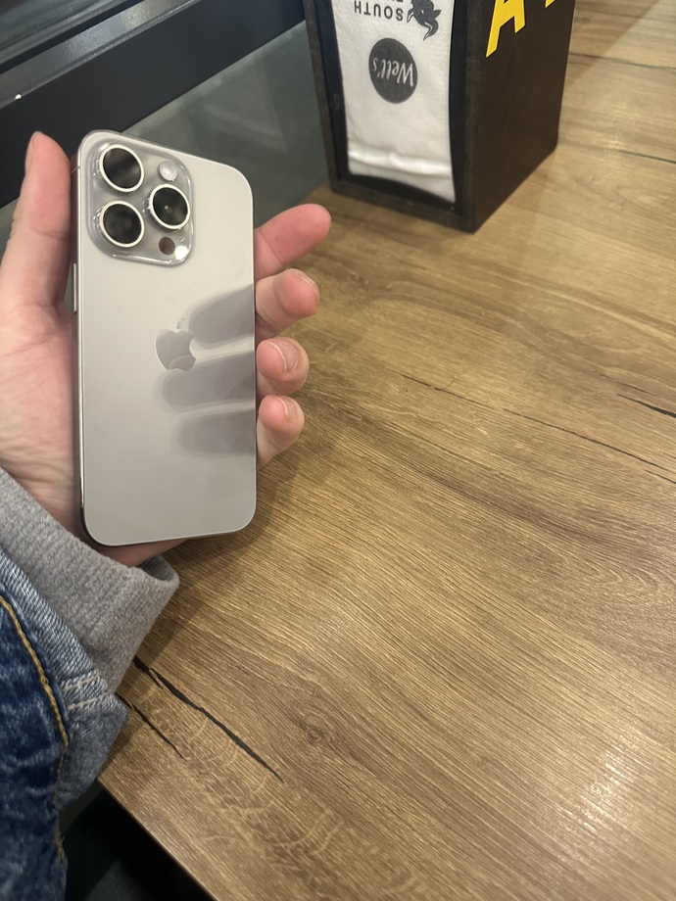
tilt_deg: -51.4
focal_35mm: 24
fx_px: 625
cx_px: 338
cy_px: 450
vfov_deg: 71.6
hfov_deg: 56.8
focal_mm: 6.86
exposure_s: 1/50
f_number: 1.78
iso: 500
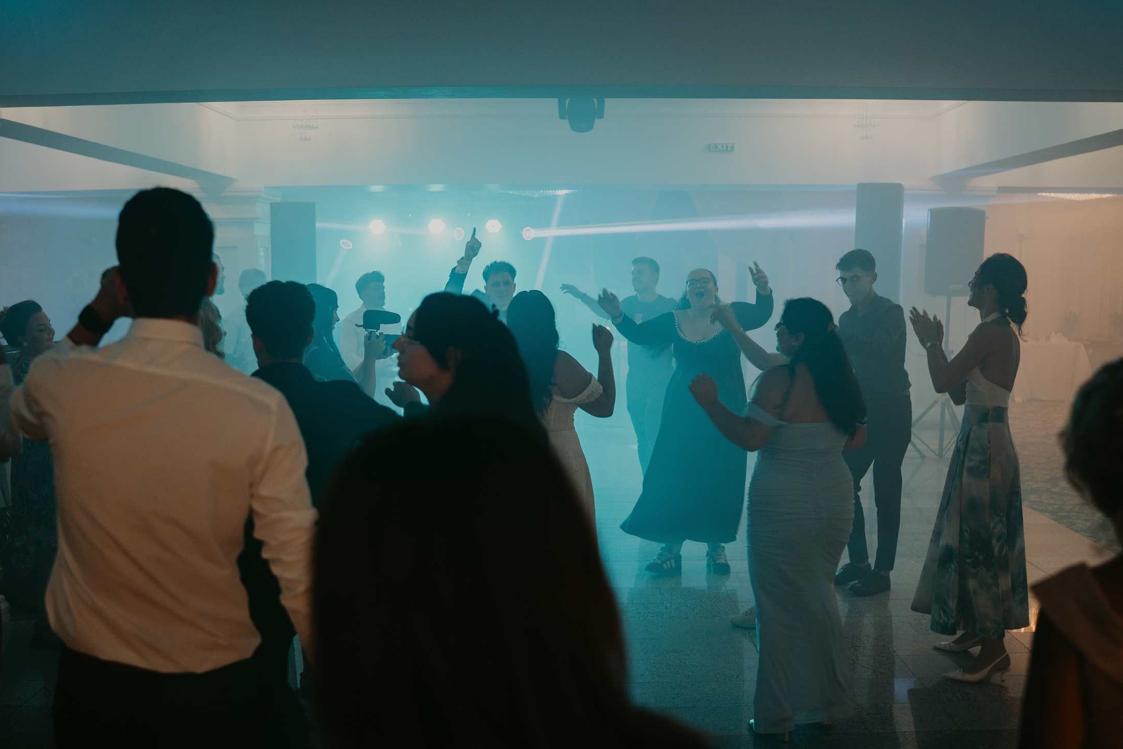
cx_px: 532
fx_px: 1279
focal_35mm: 41
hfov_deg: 47.4
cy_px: 417
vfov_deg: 32.6
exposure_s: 1/80
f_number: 2.2
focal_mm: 35
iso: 250
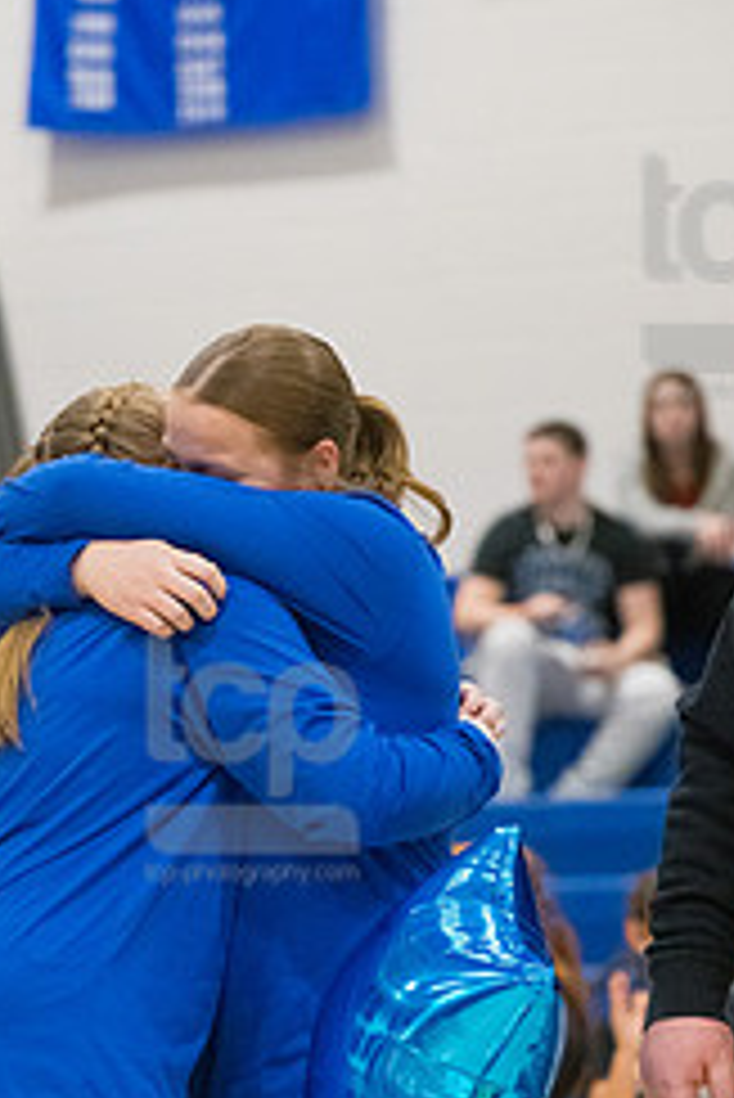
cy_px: 760
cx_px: 252
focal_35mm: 332
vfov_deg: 6.2
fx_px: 10139
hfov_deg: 4.1
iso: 5000
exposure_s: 1/500
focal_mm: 180
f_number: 5.6
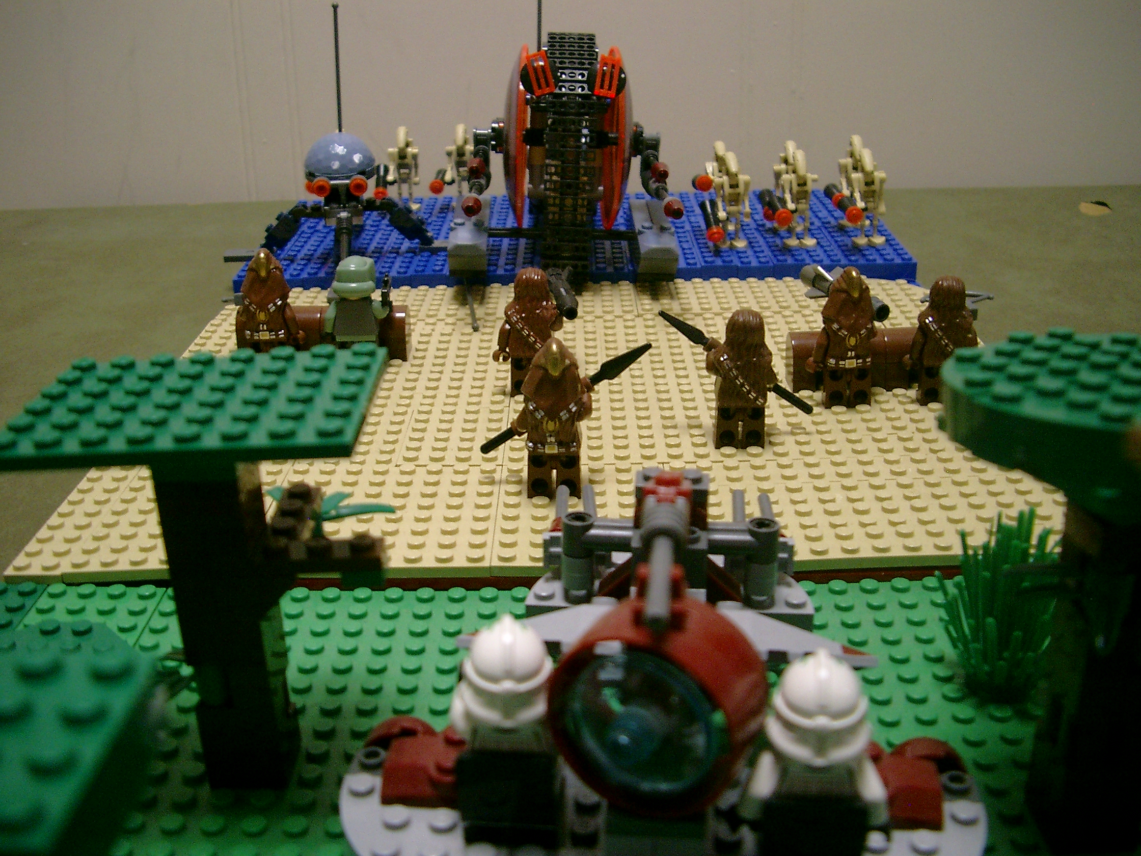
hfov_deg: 50.1
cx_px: 570
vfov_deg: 38.7
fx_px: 1220
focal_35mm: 37
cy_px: 428
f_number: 2.6
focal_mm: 7.6
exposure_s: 1/40
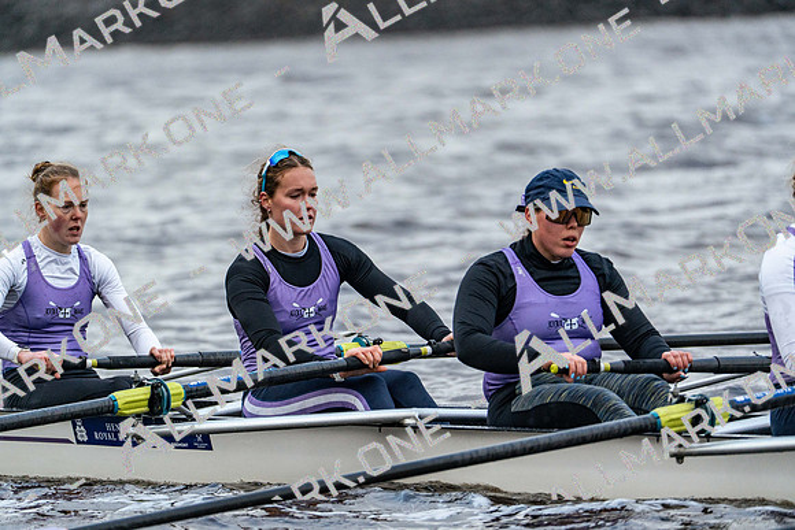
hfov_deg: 4.9
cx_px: 398
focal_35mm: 419
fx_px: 9255
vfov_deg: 3.3
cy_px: 265
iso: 3200
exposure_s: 1/1600
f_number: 6.3
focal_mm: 419
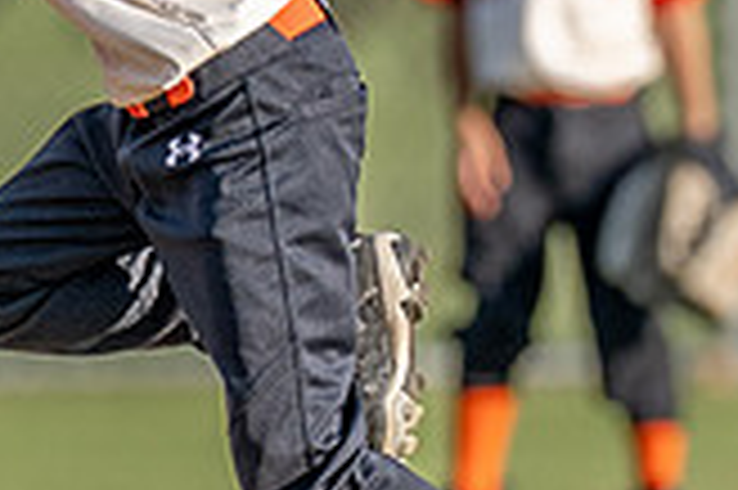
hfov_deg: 1.2
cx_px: 803
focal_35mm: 1655
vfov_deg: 0.8
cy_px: 359
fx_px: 33893
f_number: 2.8
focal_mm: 200
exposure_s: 1/1600
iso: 100
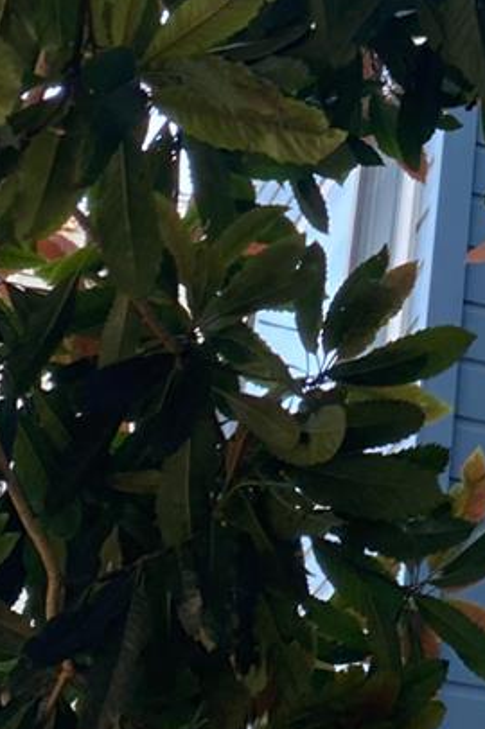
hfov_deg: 13.1
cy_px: -194
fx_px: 2024
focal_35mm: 100
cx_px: 655
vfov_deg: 19.0
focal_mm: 4.25
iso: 32
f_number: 1.8
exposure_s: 1/206
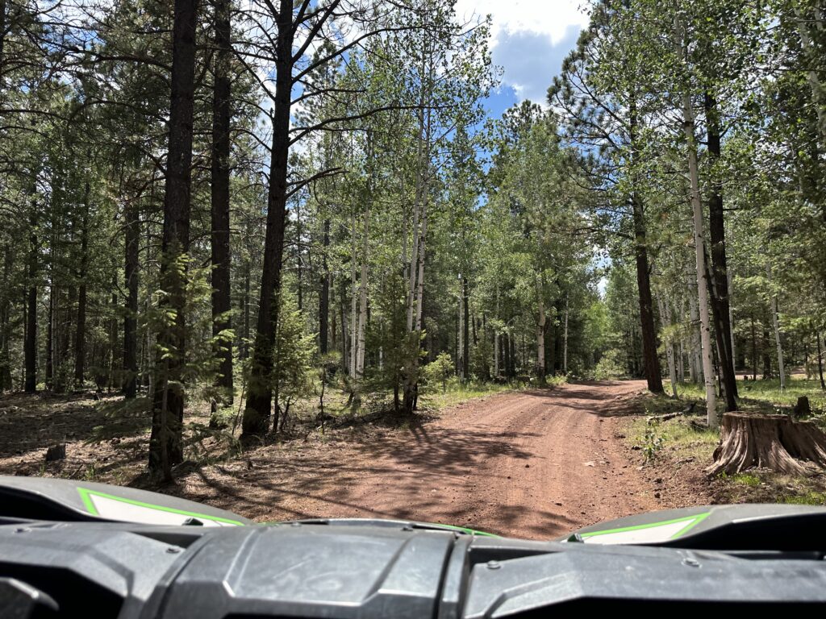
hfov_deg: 71.6
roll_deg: -2.7
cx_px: 413
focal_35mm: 24
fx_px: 573
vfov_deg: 56.8
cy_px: 310
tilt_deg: +9.6
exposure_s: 1/1517
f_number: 1.78
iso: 80
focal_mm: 6.86
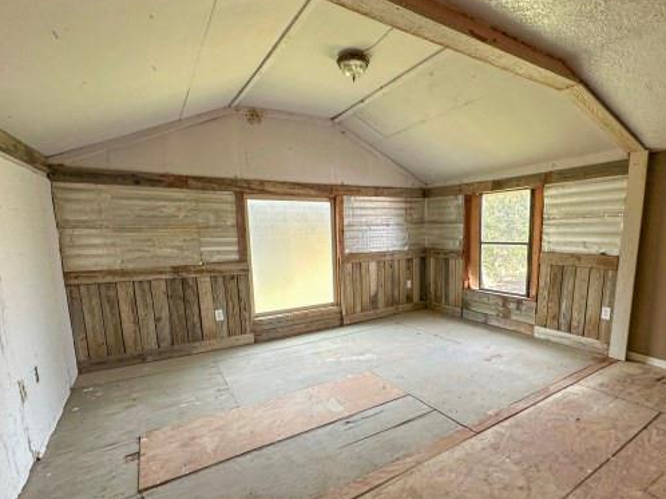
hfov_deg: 87.2
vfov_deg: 71.3
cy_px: 281
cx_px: 382
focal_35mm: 18
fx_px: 346
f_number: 2.2
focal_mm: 2.22
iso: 50
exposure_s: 1/99
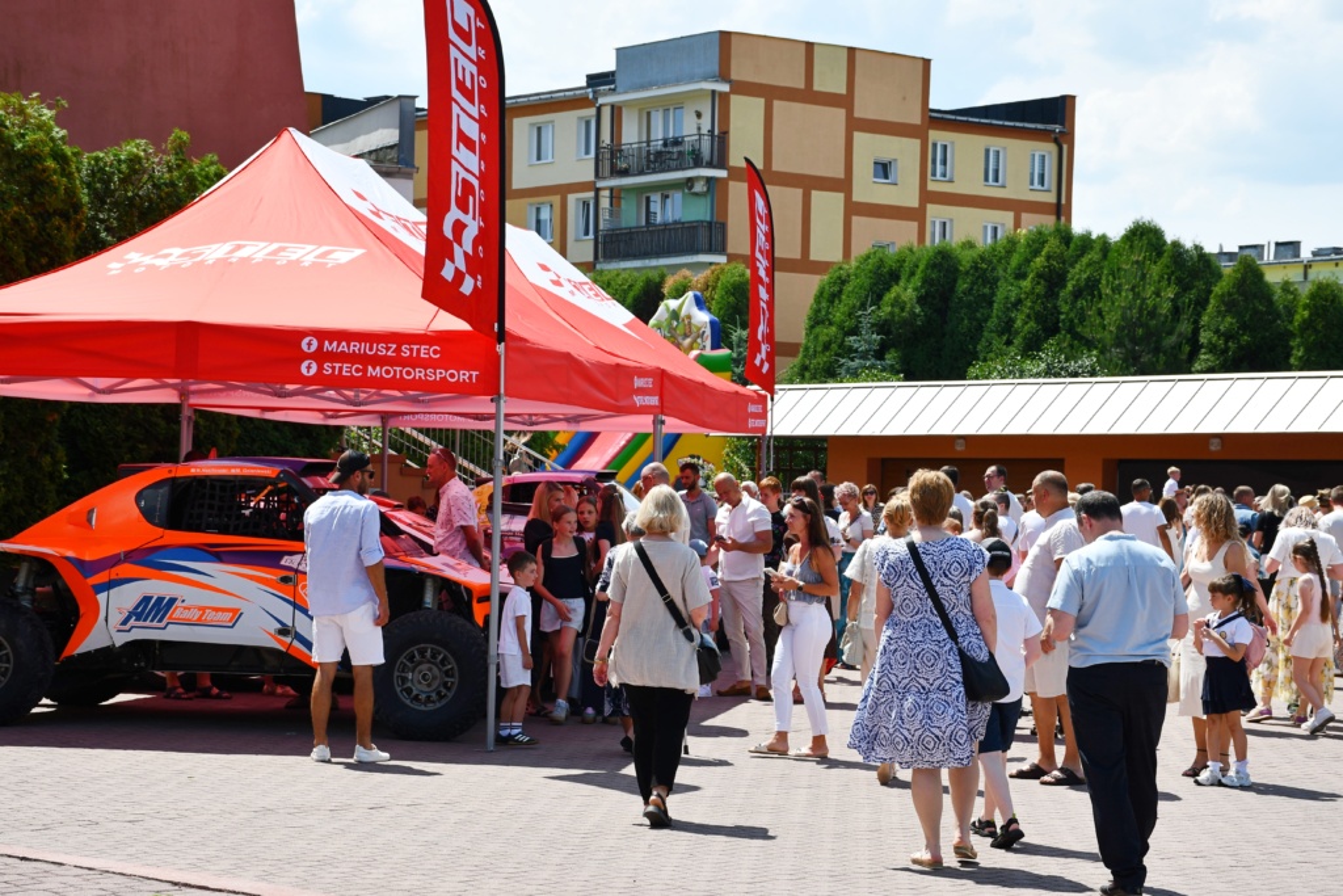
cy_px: 448
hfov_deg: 26.0
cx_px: 672
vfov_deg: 17.5
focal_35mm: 78
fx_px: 2910
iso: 100
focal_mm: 52
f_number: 9
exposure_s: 1/320
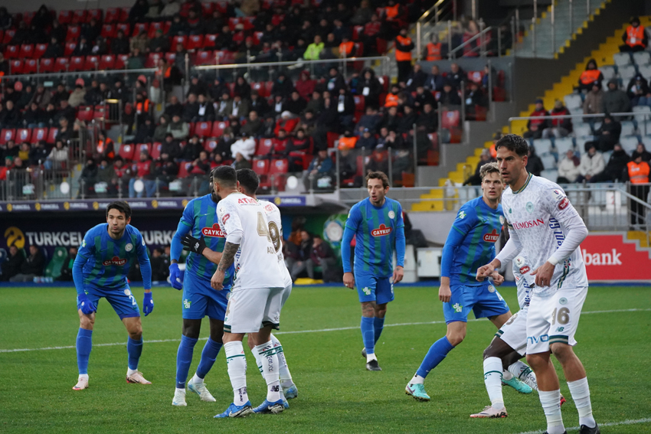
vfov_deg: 7.8
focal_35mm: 175
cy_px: 217
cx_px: 326
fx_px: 3165
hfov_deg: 11.7
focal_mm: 175
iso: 10000
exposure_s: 1/2000
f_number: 5.6
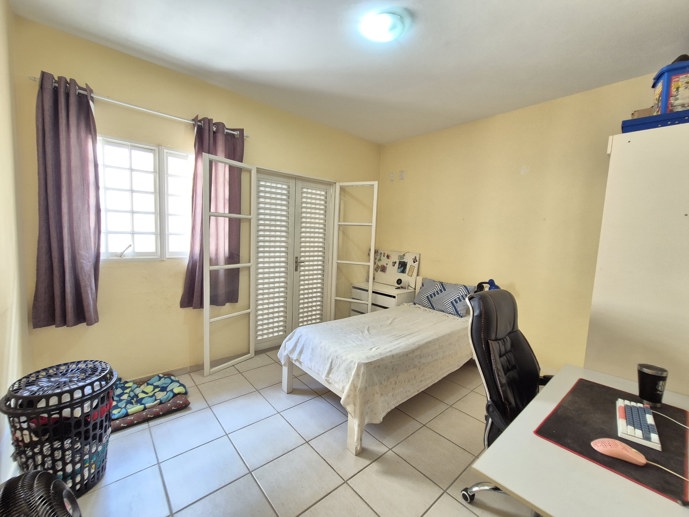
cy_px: 258
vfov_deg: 89.9
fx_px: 259
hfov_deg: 106.2
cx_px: 344
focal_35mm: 13
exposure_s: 1/60
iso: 400
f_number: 2.2
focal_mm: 2.2
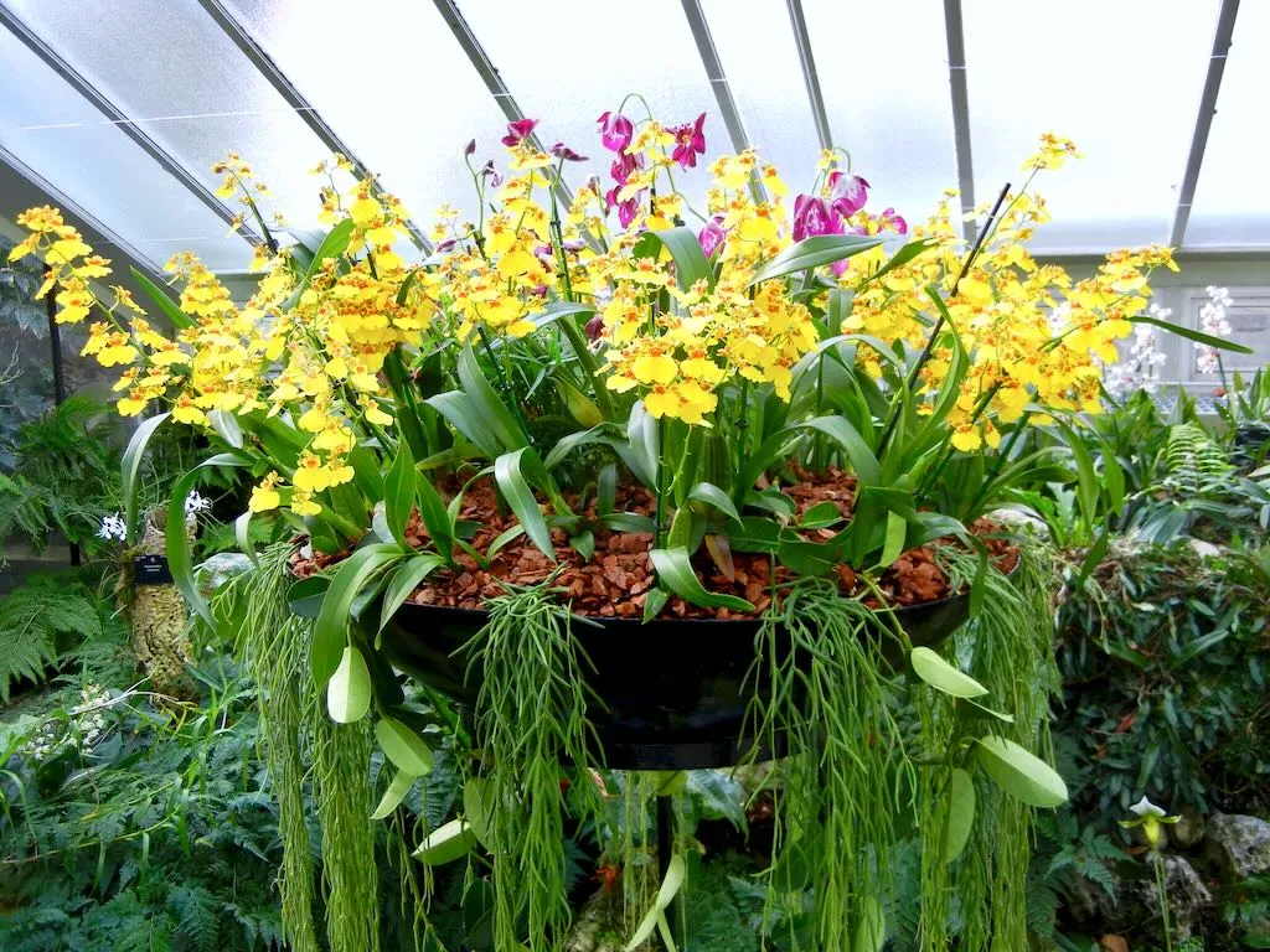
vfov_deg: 36.8
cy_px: 476
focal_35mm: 39
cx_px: 635
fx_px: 1431
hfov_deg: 47.9
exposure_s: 1/88
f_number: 3.7
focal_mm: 7.1
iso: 160
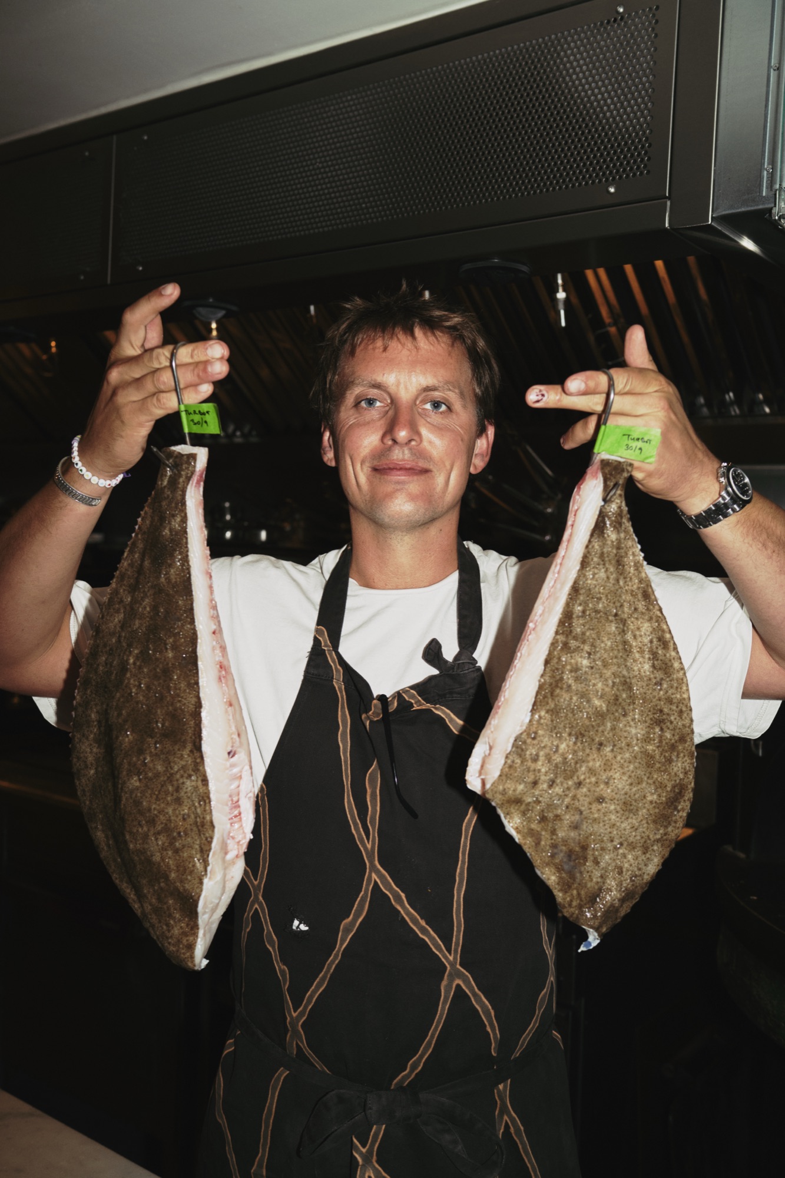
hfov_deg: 37.8
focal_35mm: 35
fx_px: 1145
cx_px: 392
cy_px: 589
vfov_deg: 54.4
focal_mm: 35
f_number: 4.5
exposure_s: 1/200
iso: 200
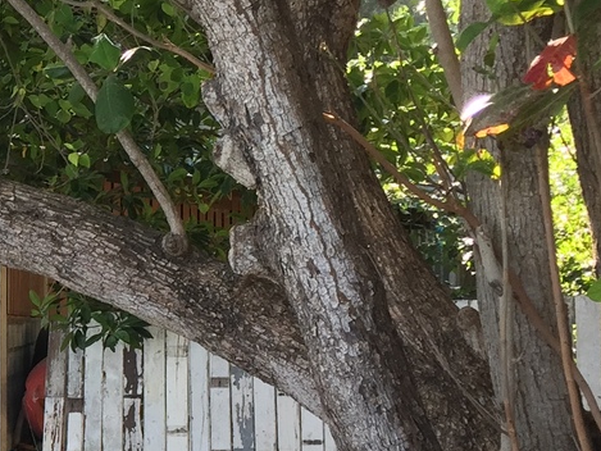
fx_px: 1719
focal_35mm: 99
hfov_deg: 17.7
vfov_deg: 14.8
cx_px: -313
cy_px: 369
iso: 40
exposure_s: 1/120
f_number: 2.2
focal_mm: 4.15
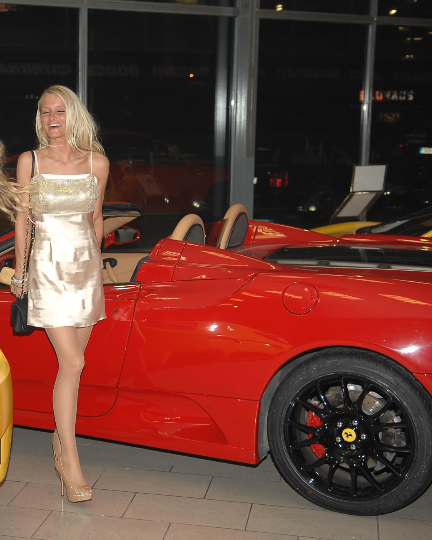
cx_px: 55
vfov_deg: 31.5
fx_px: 959
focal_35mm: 60
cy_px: 269
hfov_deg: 24.7
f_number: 2.8
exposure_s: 1/250
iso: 200
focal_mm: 28
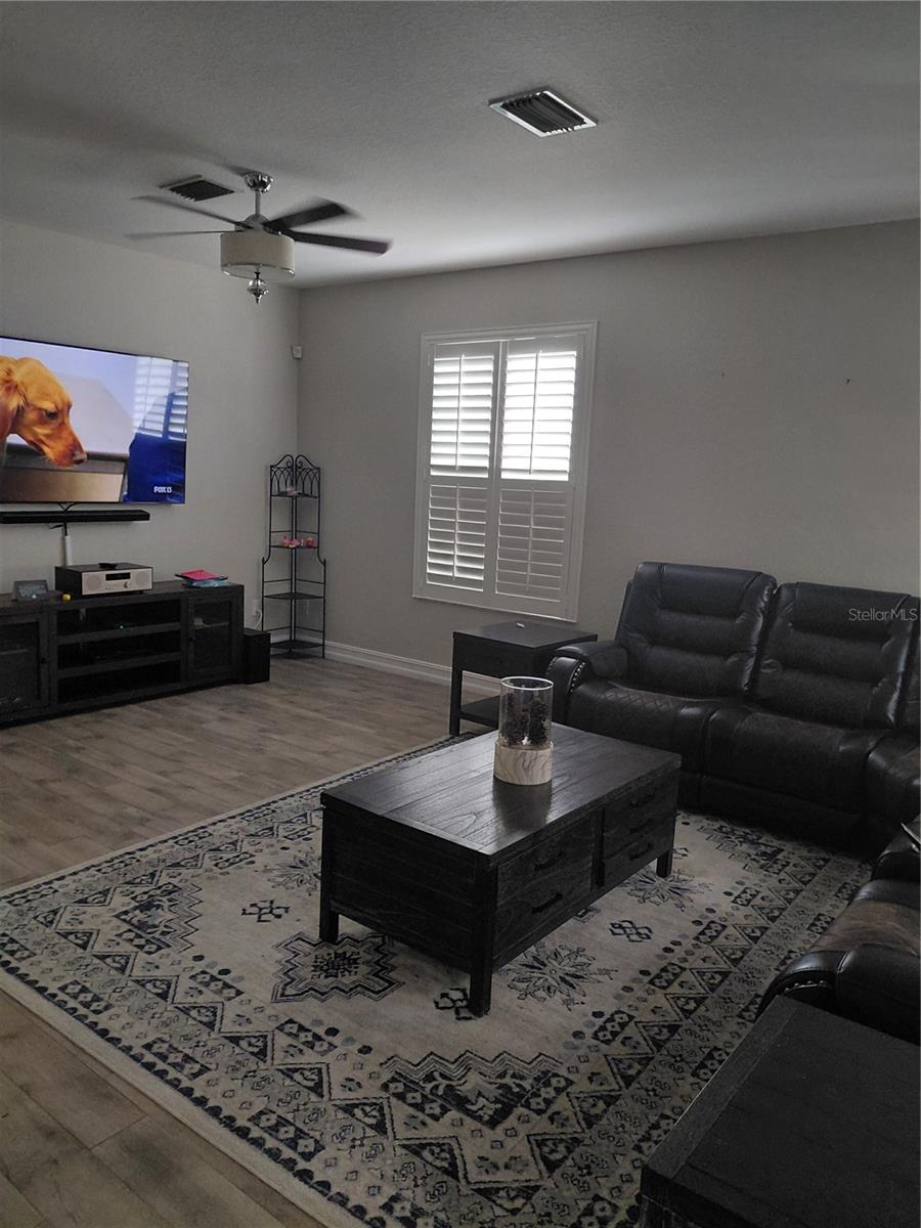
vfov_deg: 69.4
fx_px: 887
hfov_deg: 54.9
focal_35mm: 25
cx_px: 460
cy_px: 614
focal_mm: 4.69
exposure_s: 1/50.1
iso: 320
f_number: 1.8
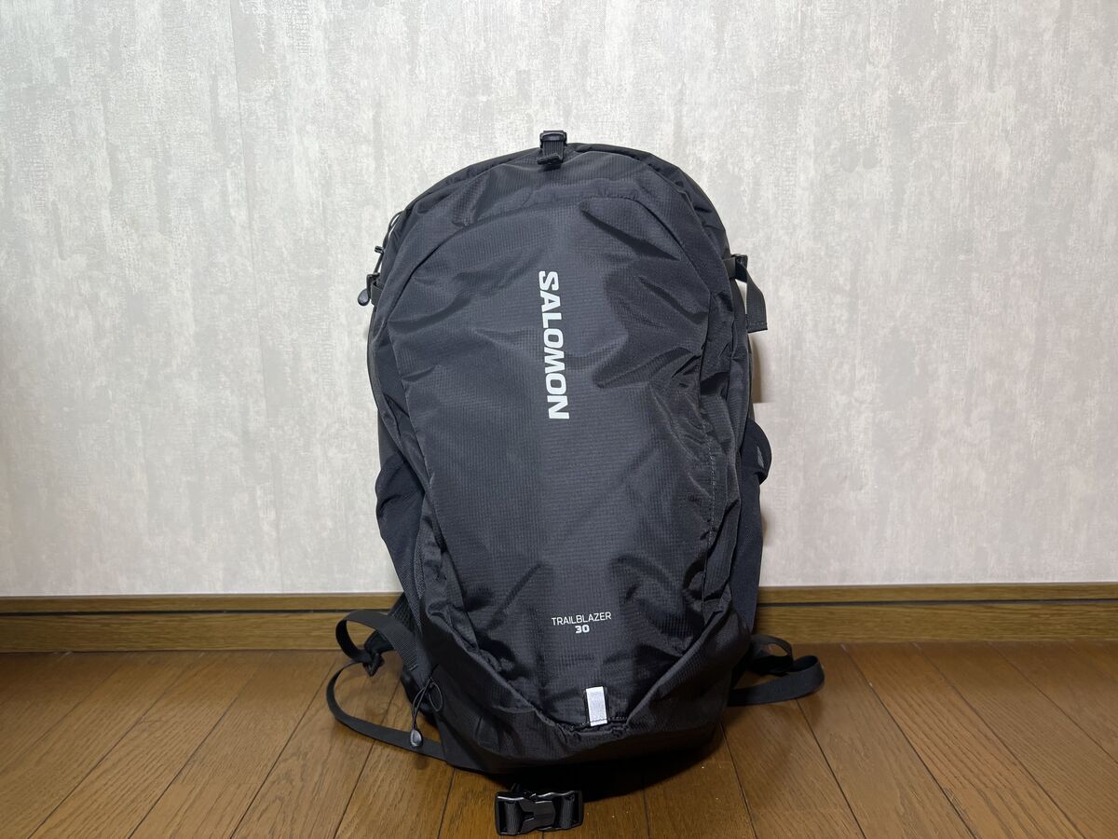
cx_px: 559
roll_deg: +1.9
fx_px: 840
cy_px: 420
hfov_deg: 67.3
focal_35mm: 26
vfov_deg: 53.1
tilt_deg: -10.4
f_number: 1.5
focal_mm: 5.7
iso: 80
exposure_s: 1/121
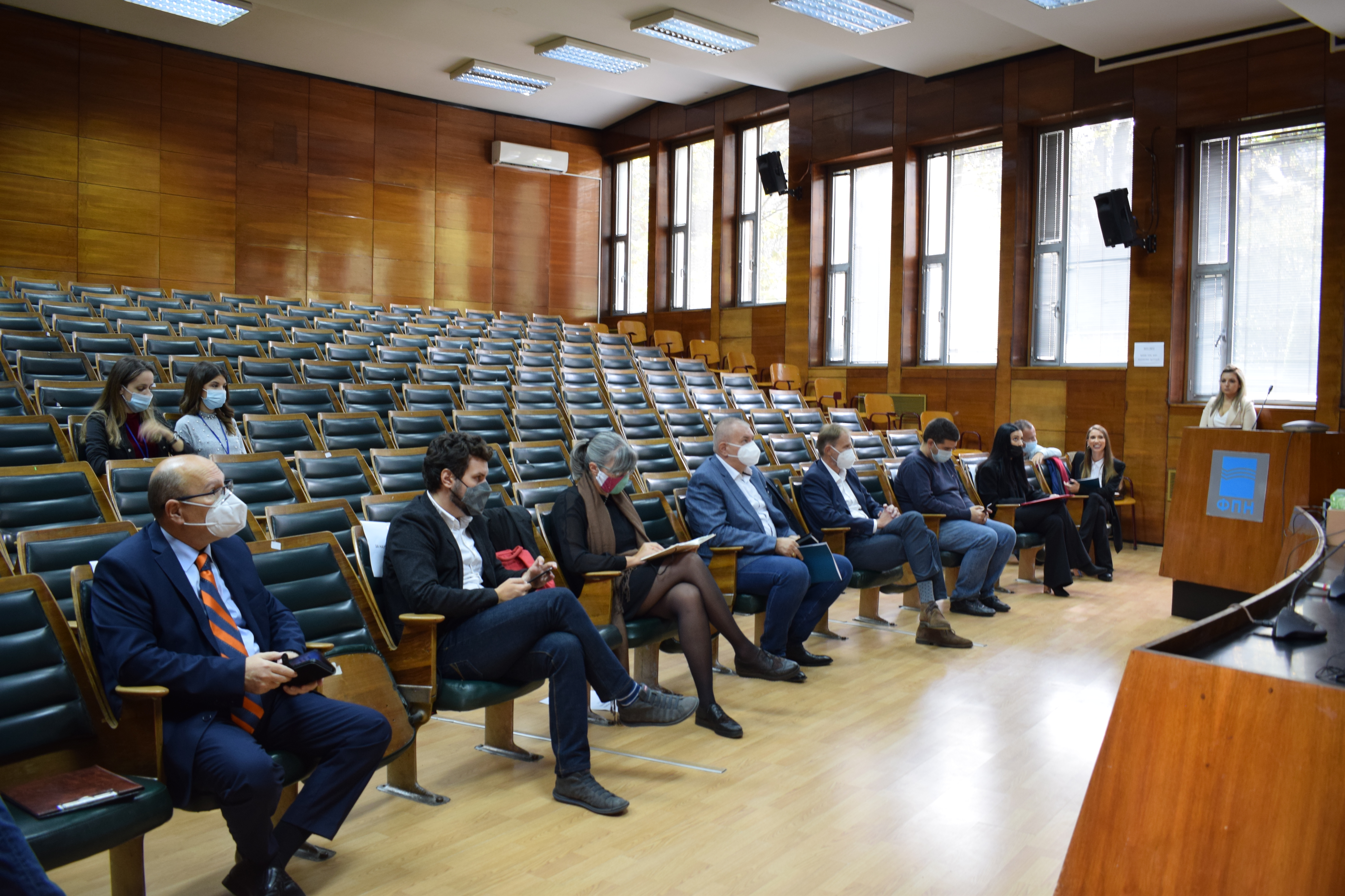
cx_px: 672
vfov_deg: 43.6
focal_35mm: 30
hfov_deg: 61.9
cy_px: 448
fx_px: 1121
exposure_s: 1/15
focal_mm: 20
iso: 500
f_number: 5
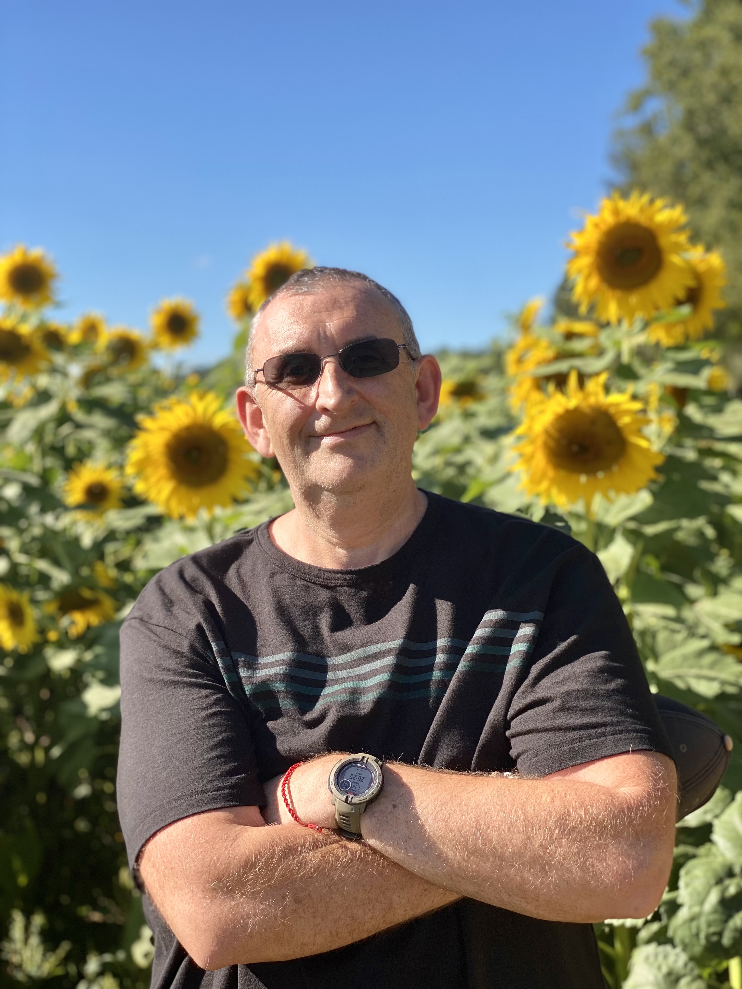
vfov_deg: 36.8
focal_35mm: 52
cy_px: 494
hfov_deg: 28.0
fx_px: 1486
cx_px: 371
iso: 20
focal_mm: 6
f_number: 2
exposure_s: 1/1020
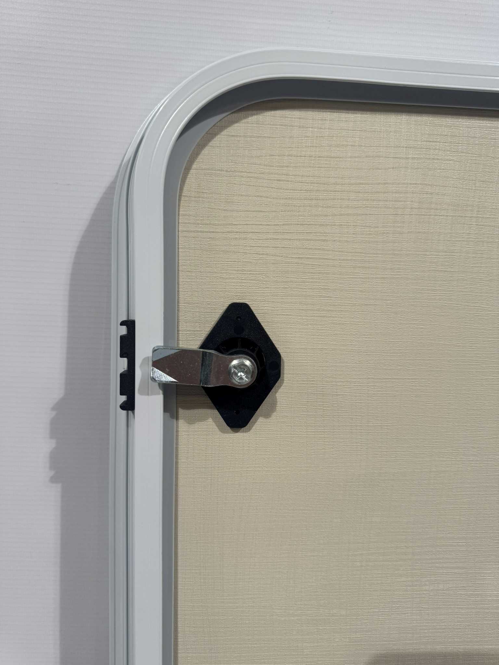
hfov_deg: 56.8
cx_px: 250
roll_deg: -1.0
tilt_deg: -9.5
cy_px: 332
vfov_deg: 71.6
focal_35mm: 24
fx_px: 461
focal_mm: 6.76
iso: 80
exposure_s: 1/328
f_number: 1.78
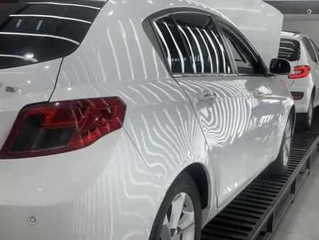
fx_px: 479
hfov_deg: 36.8
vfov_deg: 28.1
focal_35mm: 52
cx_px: 160
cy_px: 120
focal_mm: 6
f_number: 2.4
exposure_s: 1/126
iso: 16
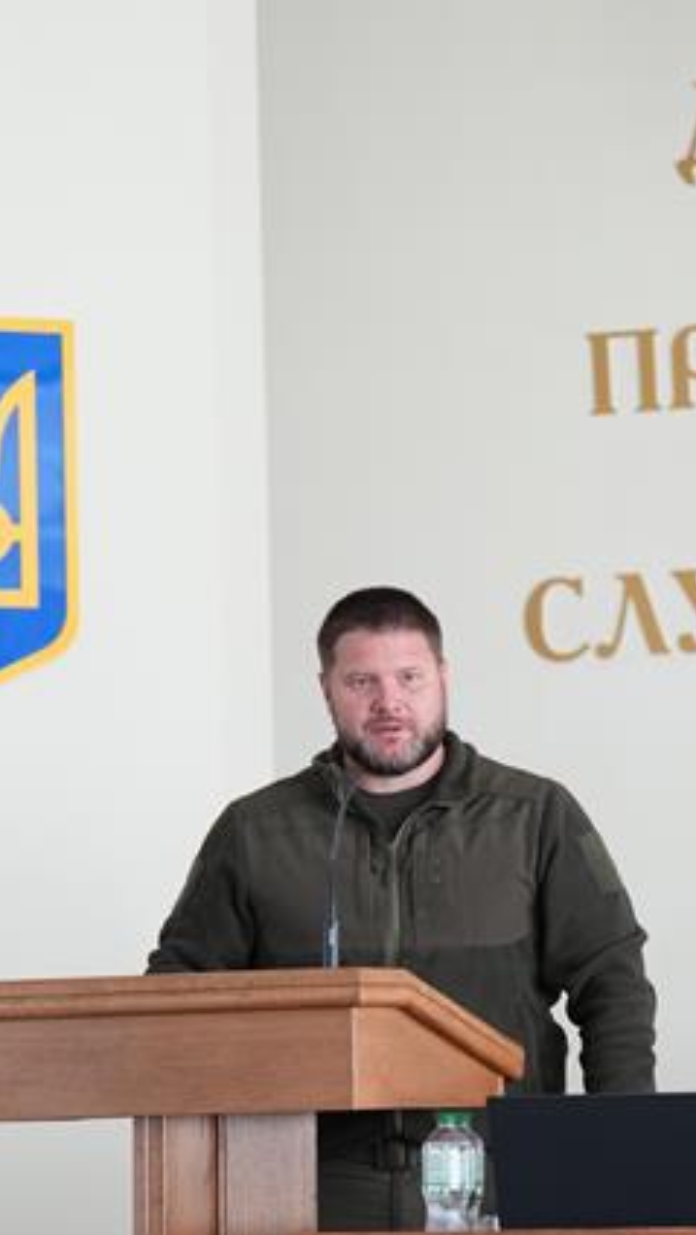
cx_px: 580
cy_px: 619
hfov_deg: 7.7
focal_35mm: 158
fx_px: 5176
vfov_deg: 13.6
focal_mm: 100
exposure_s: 1/320
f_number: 2.8
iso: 2000
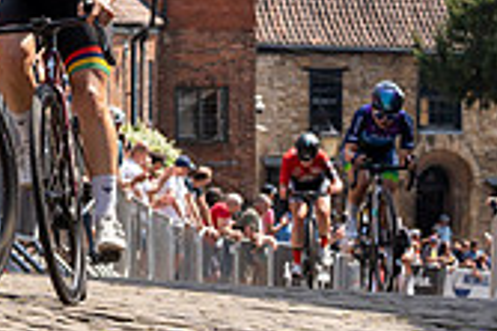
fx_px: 2331
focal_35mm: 169
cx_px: -212
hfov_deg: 11.7
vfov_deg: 8.1
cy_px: -3
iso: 160
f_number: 3.5
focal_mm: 38
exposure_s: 1/2500
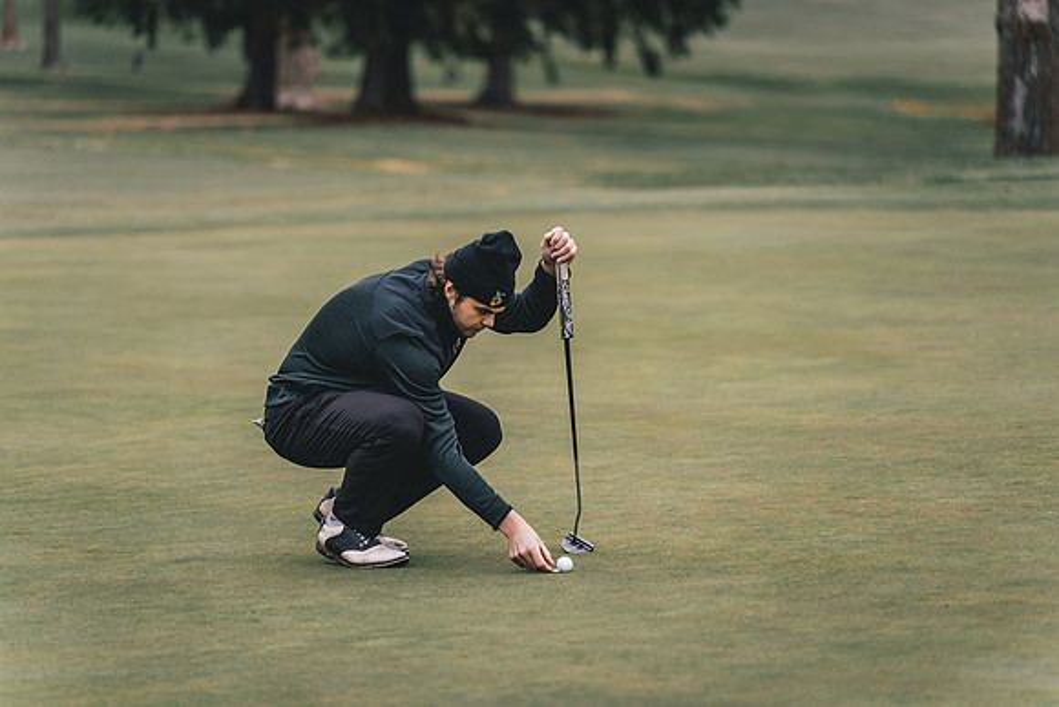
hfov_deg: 13.2
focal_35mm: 156
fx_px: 4579
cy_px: 353
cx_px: 530
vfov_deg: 8.8
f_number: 2.8
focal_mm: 150
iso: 640
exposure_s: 1/3200
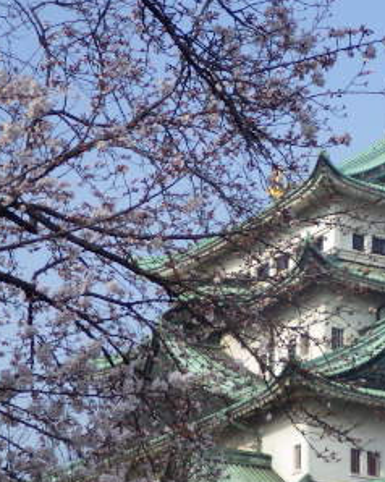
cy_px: 294
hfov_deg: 10.3
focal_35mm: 149
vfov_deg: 12.9
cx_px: 291
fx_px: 2124
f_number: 5.3
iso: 125
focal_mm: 12.6
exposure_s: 1/250
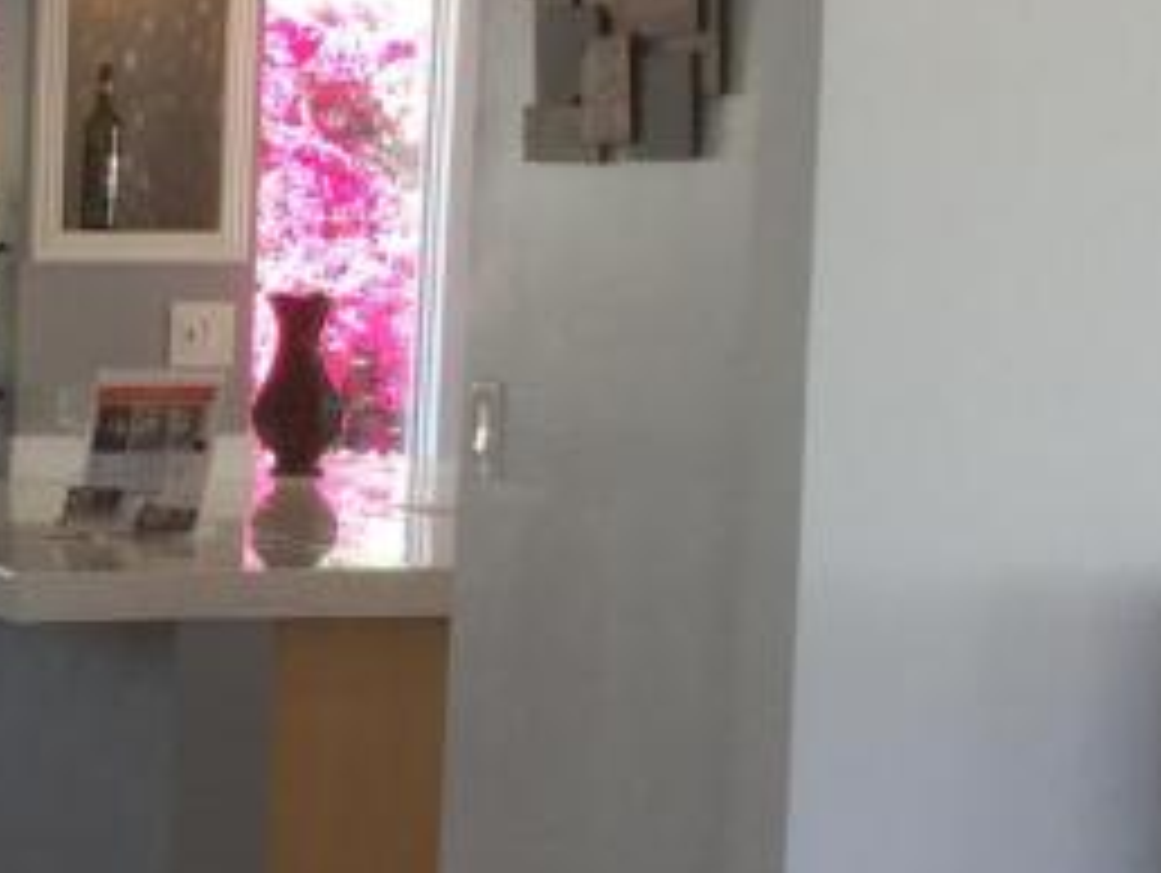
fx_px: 4129
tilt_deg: -7.6
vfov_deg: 12.0
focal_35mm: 123
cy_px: 670
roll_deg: -1.0
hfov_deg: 14.4
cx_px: -824
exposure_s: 1/60
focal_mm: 3.3
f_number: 2.4
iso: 25
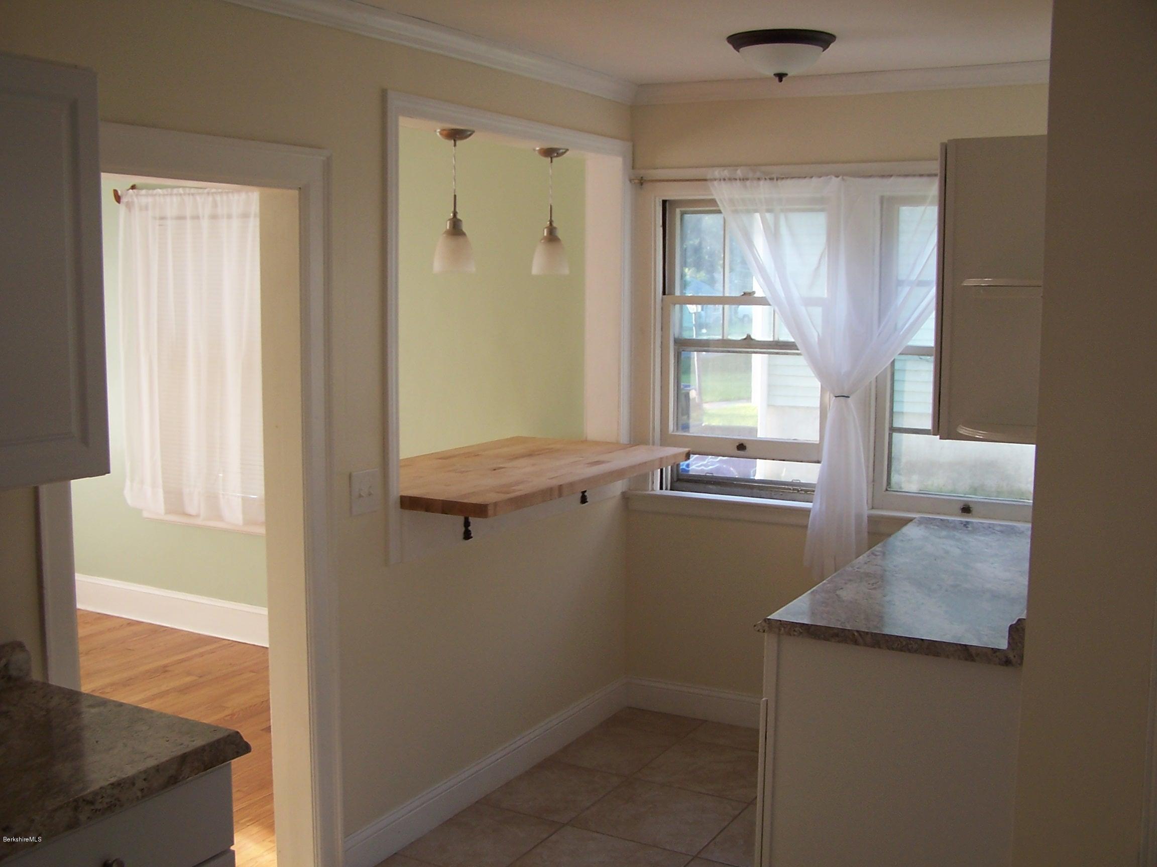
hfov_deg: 49.0
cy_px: 434
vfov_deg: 37.7
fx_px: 1270
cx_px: 578
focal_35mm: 38
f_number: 2.8
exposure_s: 1/60
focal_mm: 6.3
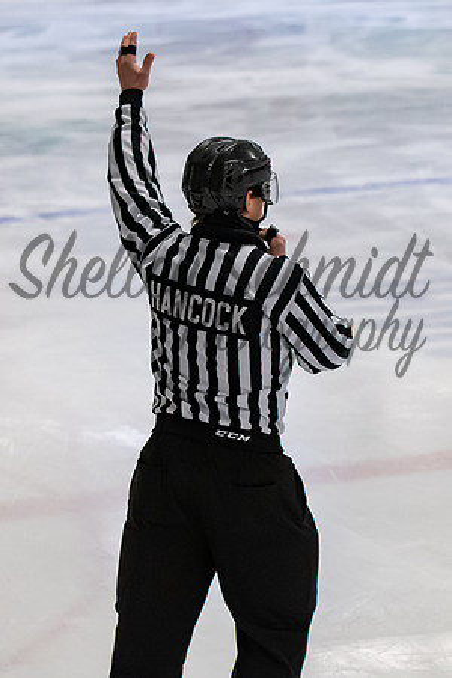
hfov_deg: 8.1
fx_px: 3178
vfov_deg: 12.2
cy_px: 315
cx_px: 178
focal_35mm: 169
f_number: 3.2
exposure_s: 1/800
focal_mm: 70
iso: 2000
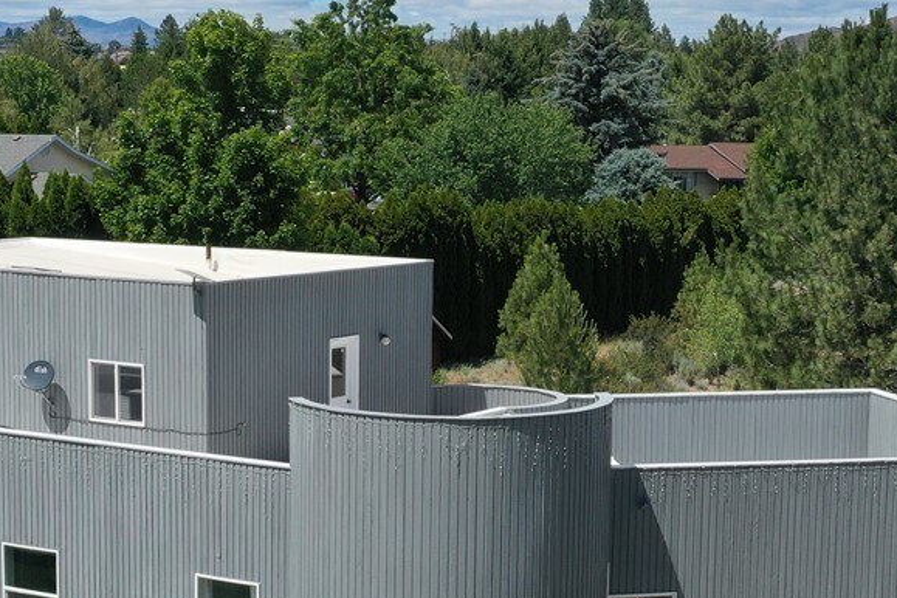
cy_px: 430
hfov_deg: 24.8
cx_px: 462
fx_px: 2043
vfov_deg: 16.6
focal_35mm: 82
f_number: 6.3
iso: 100
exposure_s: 1/640
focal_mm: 10.26
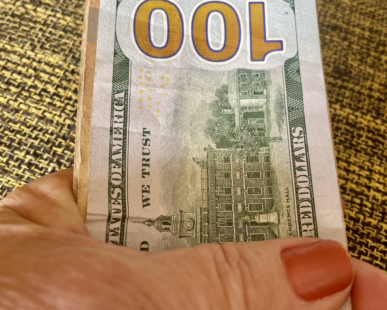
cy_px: 125
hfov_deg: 52.8
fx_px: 389
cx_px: 193
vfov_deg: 43.2
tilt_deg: -63.4
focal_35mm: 34
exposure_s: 1/121
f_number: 1.6
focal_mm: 4.2
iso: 80
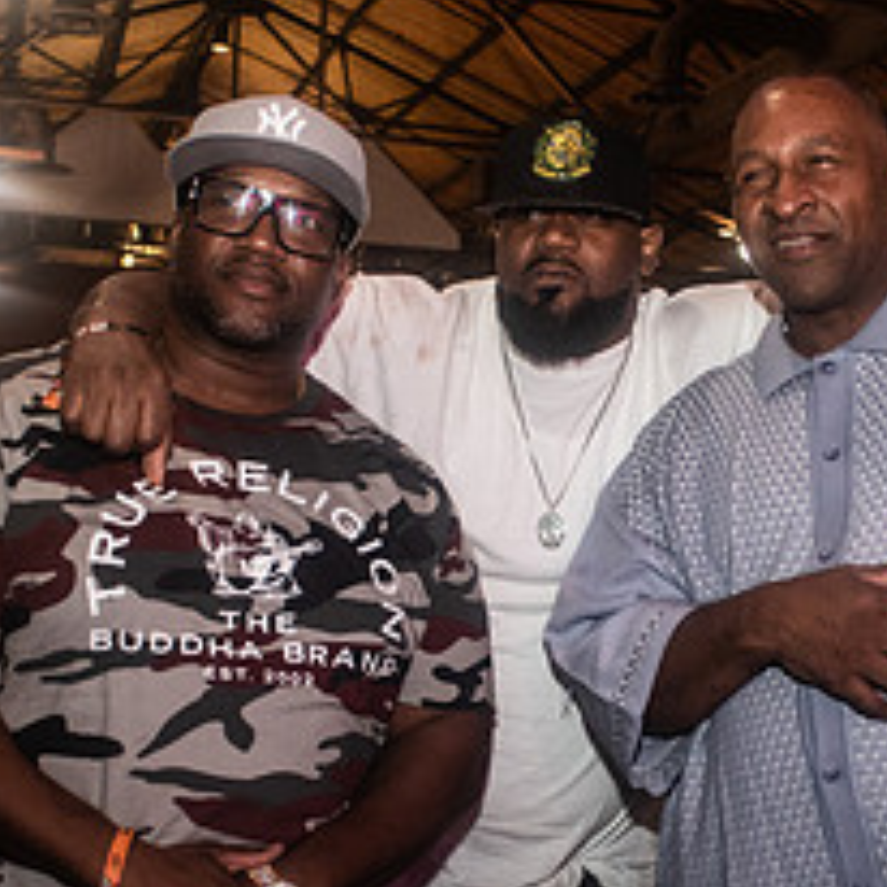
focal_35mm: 56
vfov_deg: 30.2
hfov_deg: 30.3
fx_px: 1623
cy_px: 618
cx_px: 610
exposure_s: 1/60
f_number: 3.2
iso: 1600
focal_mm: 20
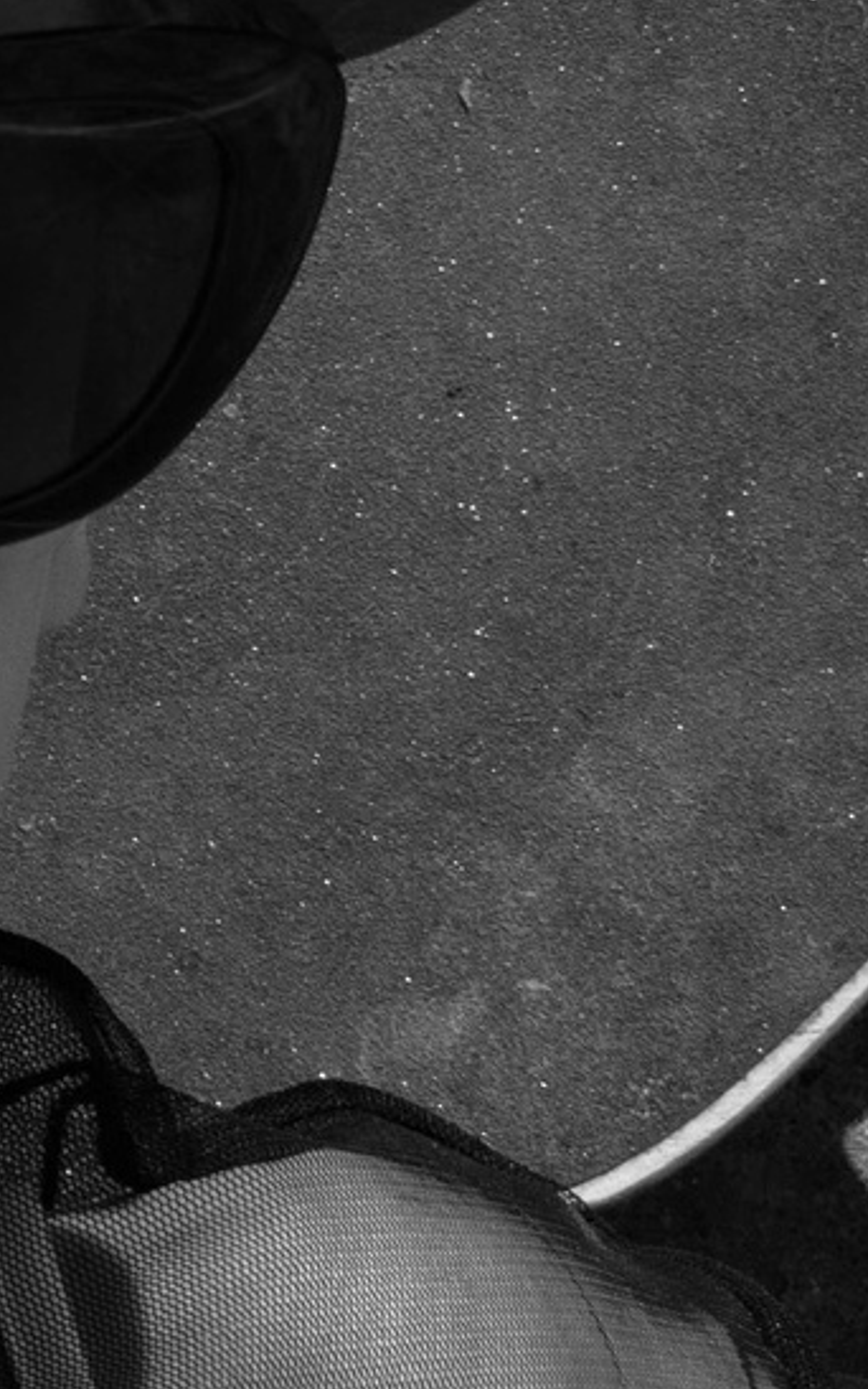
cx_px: -1938
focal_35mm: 273
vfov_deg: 7.6
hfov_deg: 4.6
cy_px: -229
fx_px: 10330
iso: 200
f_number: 11
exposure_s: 1/1000
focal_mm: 35
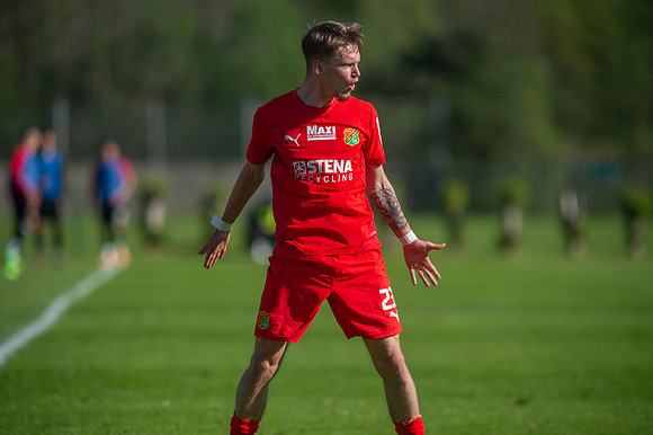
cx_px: 326
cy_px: 218
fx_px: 7693
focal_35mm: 424
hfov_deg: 4.9
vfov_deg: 3.2
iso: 220
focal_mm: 420
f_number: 4
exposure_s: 1/1600
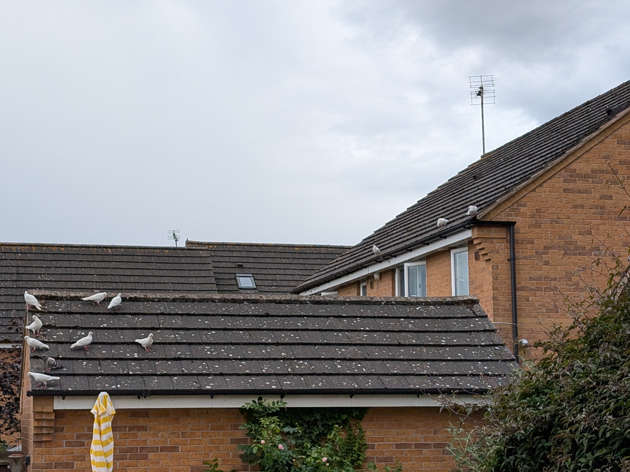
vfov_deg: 22.3
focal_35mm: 66
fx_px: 1201
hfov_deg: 29.3
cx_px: 267
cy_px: 254
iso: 24
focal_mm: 6.9
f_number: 1.68
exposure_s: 1/794
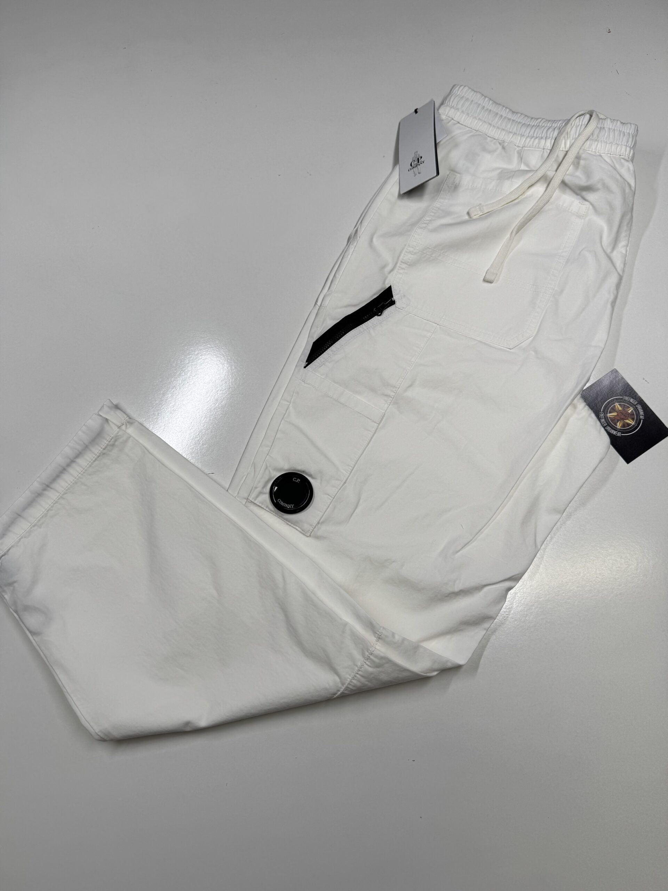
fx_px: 618
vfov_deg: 71.6
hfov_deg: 56.8
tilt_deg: -73.8
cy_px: 446
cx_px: 334
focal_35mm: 24
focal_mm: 6.76
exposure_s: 1/488
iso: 80
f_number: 1.78
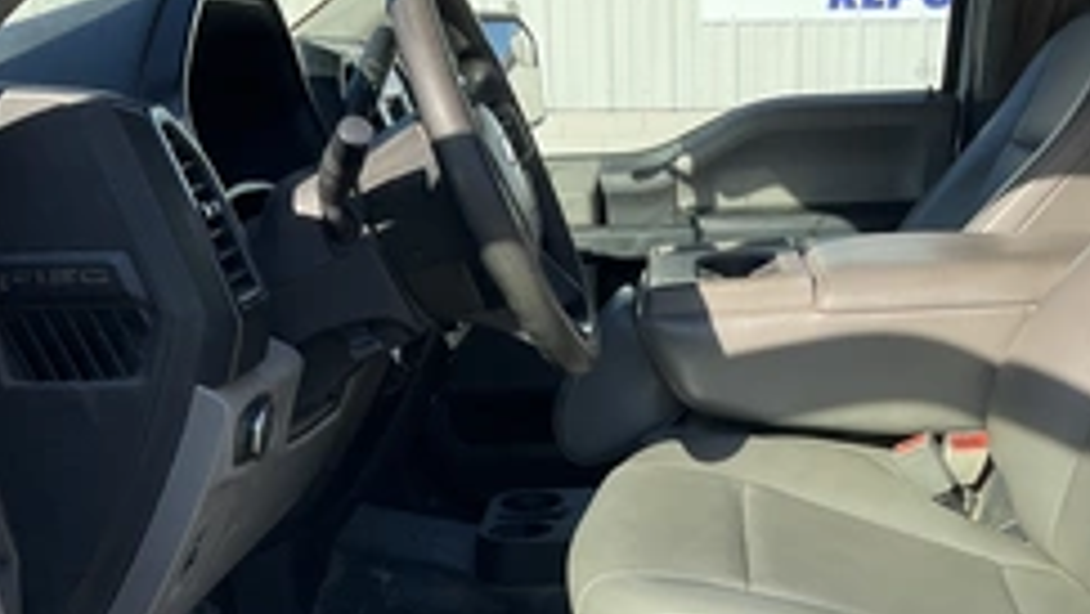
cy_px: 623
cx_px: 709
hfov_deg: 39.5
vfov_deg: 22.2
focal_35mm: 52
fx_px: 1504
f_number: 1.8
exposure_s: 1/586
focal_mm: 3
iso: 25
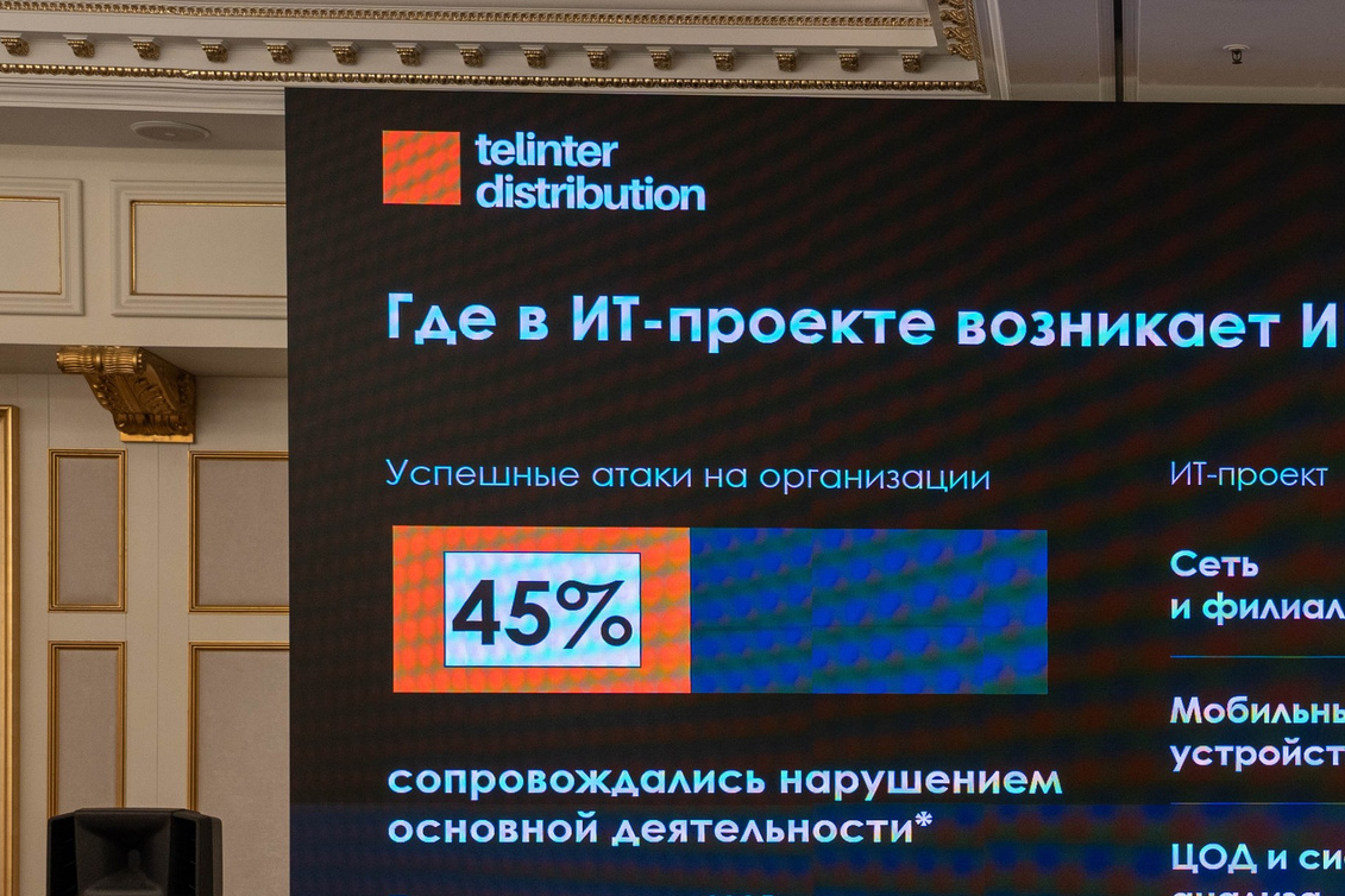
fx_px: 3213
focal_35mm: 86
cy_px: 903
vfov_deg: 15.6
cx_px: 1270
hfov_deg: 22.9
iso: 400
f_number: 2.8
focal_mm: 38
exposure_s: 1/200
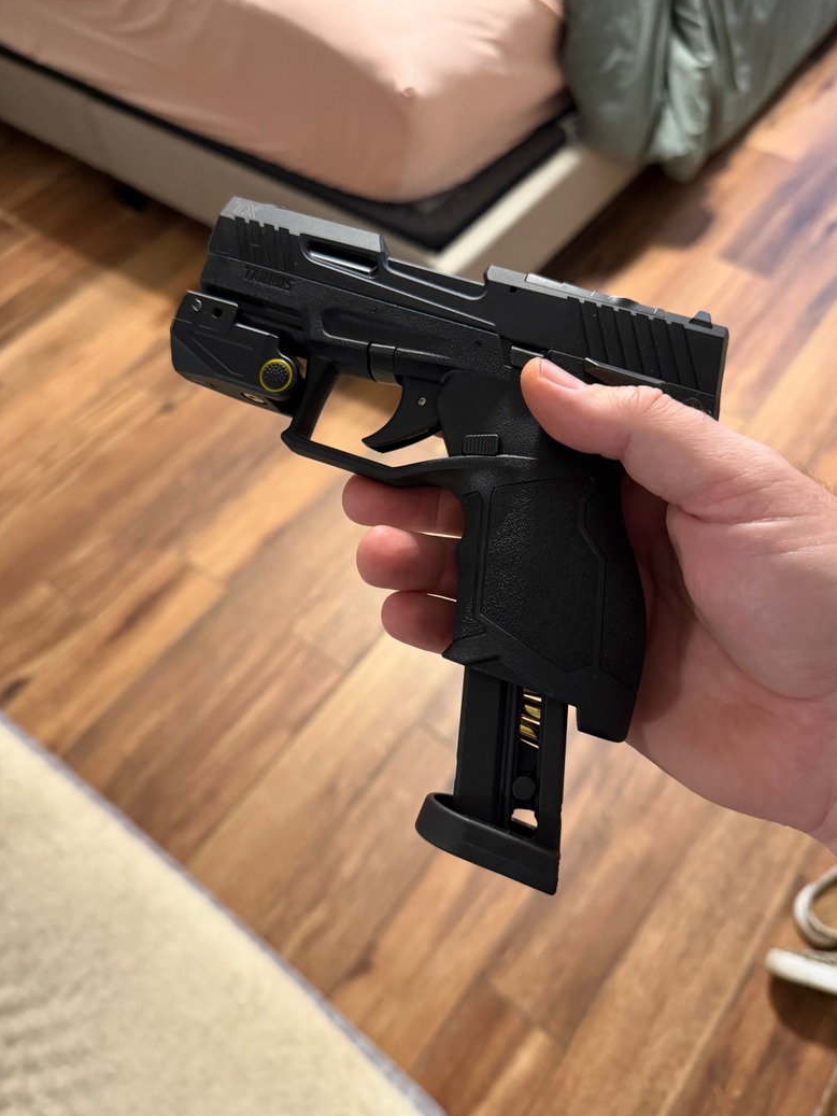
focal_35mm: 25
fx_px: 806
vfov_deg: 69.4
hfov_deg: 54.9
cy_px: 541
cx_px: 432
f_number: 1.78
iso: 800
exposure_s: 1/40
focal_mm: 6.76
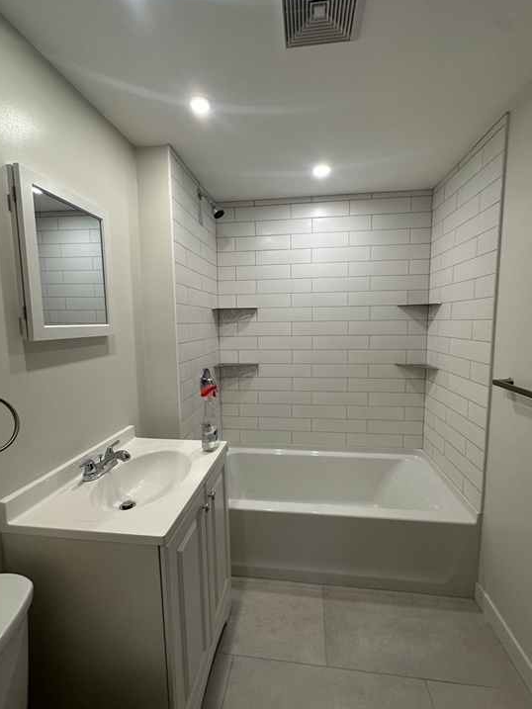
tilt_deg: -4.5
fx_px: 307
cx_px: 271
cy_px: 353
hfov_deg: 81.8
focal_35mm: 15
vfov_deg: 98.2
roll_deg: -0.2
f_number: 2.2
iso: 80
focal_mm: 2.22
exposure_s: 1/120
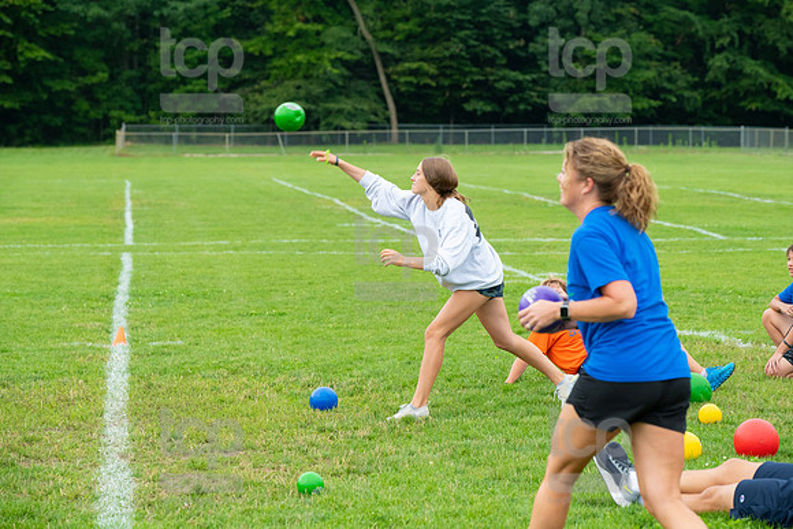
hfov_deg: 15.8
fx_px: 2864
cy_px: 264
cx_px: 396
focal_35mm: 130
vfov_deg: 10.6
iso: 1250
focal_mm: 130
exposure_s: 1/1000
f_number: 5.6
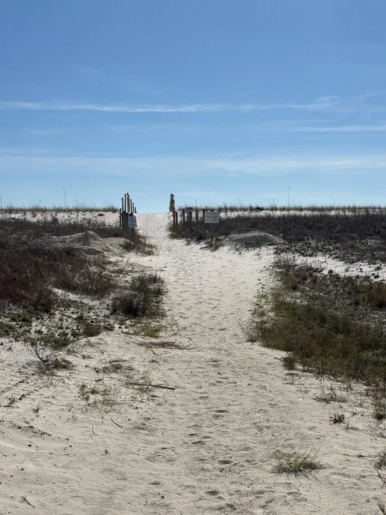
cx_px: 193
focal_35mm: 48
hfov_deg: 30.3
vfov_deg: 39.7
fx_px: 714
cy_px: 258
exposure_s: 1/13333
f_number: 1.78
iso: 50
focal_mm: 6.76
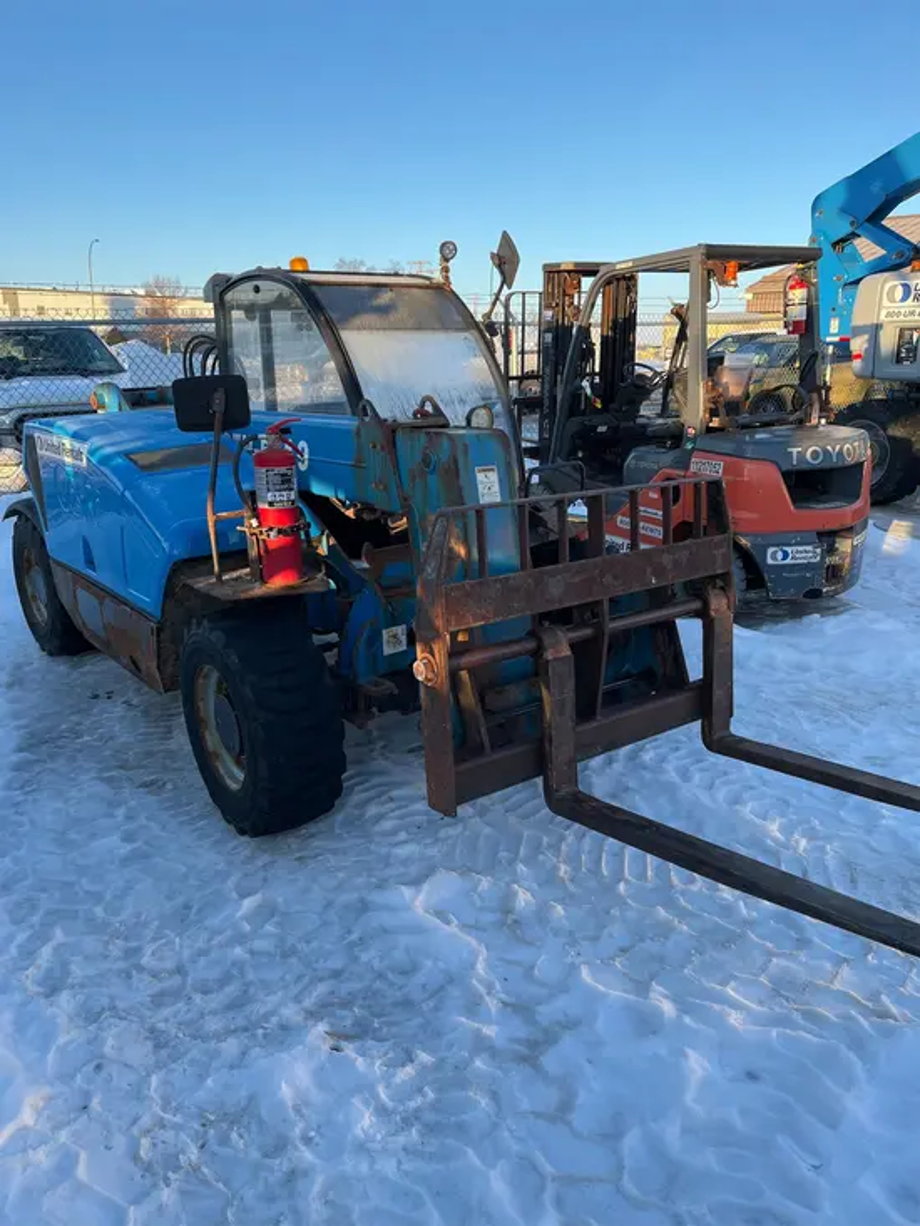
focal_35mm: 26
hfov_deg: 53.1
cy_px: 613
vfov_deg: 67.3
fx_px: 921
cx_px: 460
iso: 50
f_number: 1.6
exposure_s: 1/718
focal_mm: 5.1
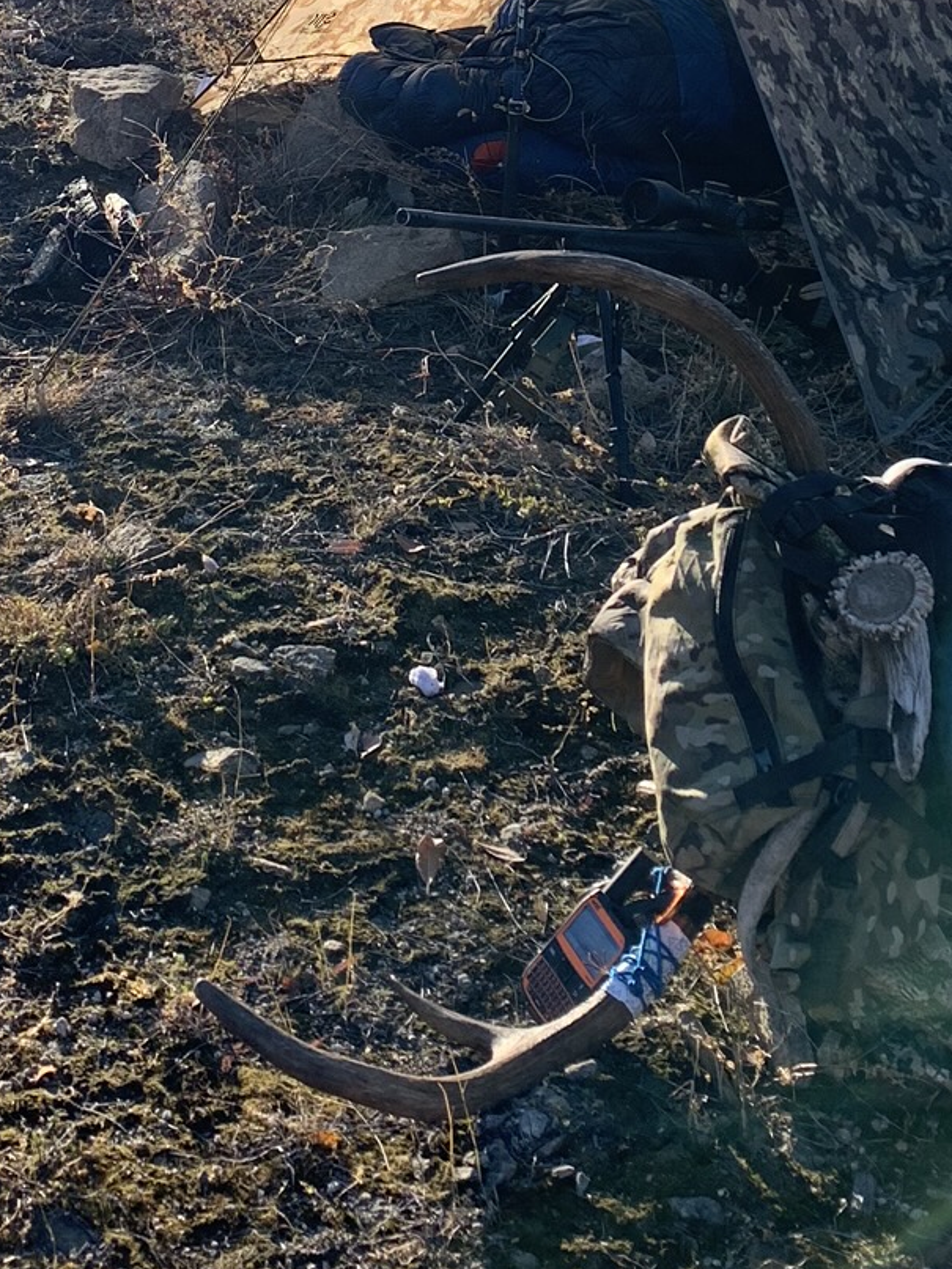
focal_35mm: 66
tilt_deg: -10.0
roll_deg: +2.8
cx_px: 359
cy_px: 5
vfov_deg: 27.7
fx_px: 2421
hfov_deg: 22.2
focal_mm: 4.25
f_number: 1.8
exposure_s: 1/1136
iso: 25
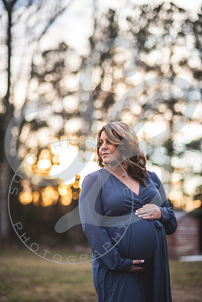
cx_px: 101
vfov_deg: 23.9
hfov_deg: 16.1
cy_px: 151
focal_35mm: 85
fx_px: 715
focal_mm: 85
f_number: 1.8
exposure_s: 1/320
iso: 100
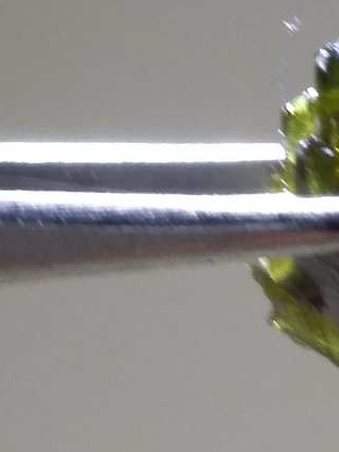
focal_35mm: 98
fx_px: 1280
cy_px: -139
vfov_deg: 18.6
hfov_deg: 14.7
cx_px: 382
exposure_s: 1/33.3
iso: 179
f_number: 2
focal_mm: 3.54
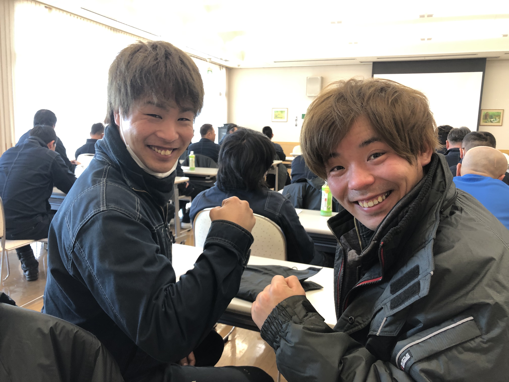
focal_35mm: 28
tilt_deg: -9.1
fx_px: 412
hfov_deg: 63.4
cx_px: 254
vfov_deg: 49.7
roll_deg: -1.3
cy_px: 191
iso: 40
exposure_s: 1/17
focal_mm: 4
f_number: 1.8
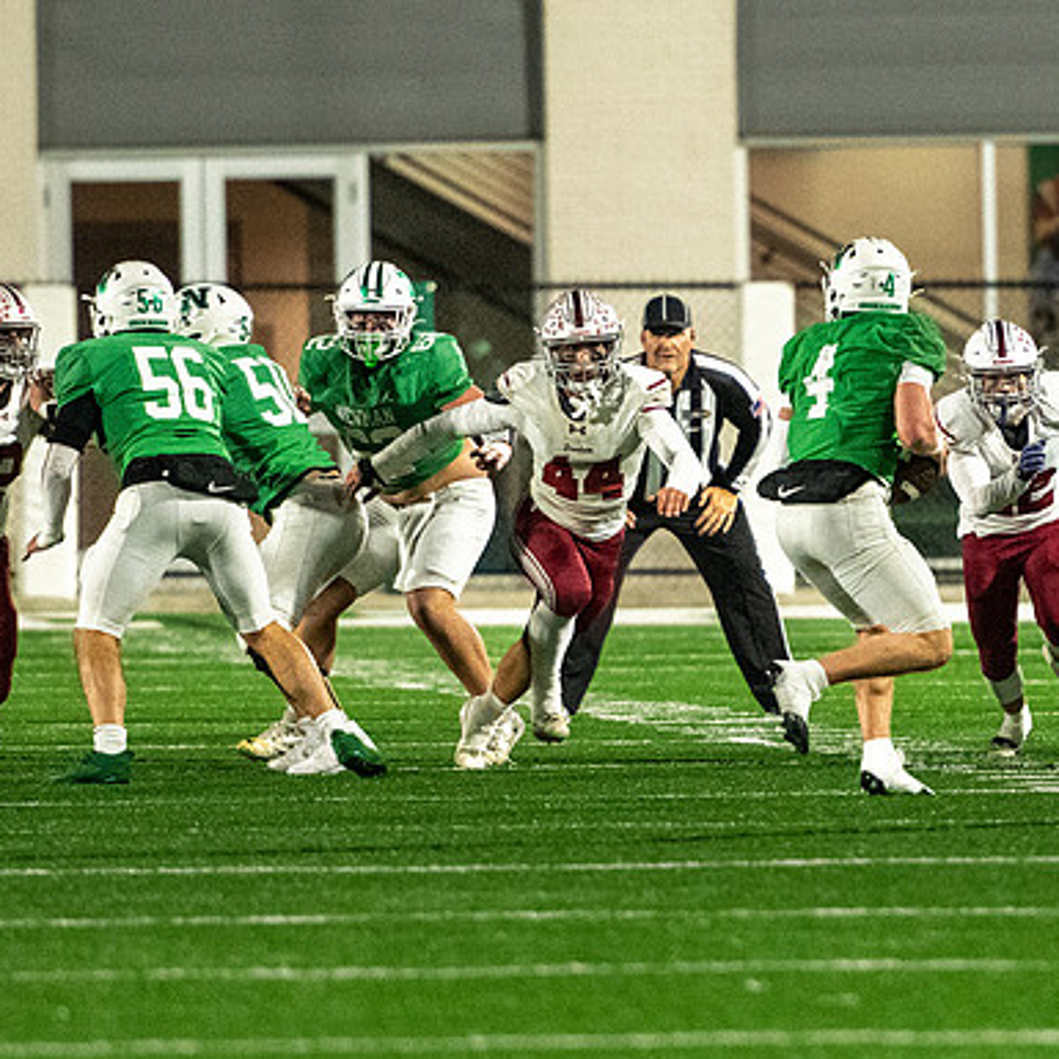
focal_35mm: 563
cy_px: 494
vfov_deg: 3.1
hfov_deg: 3.1
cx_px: 835
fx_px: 19486
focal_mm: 200
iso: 5000
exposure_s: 1/800
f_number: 2.8
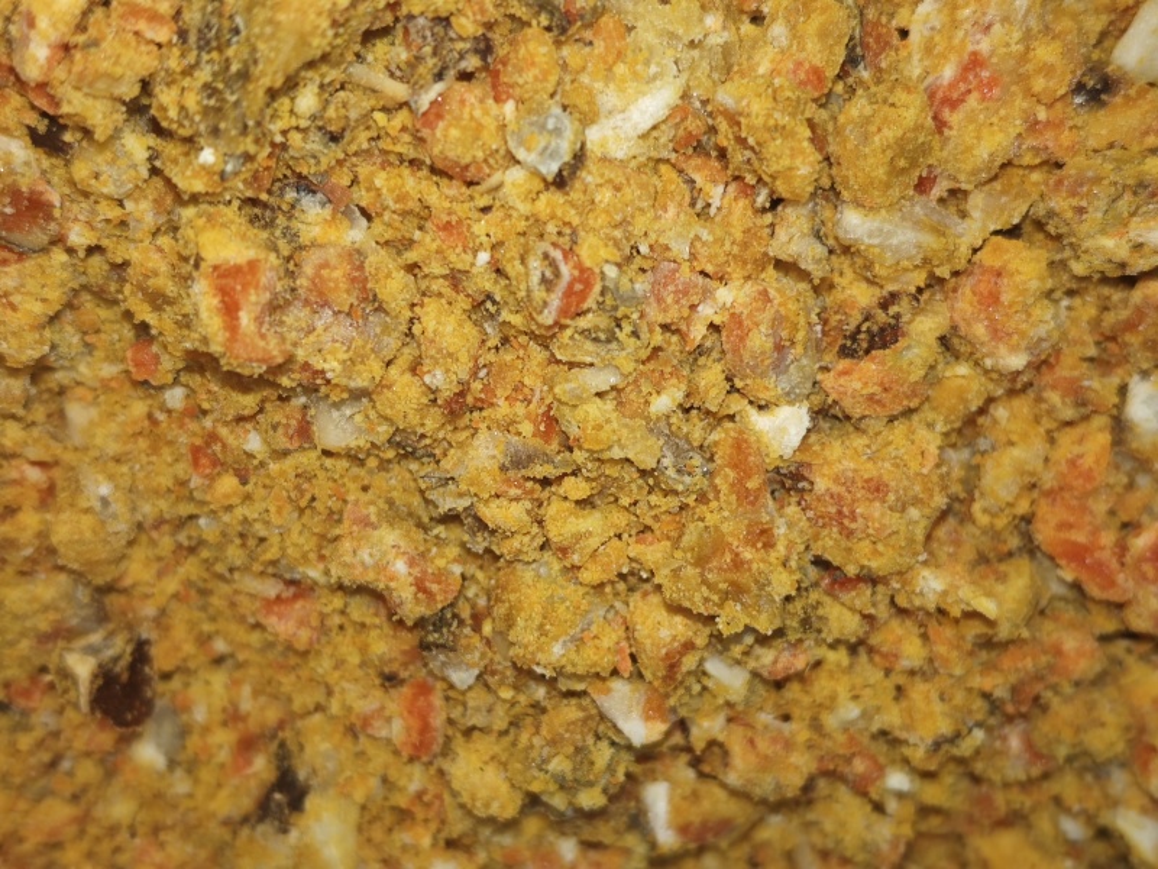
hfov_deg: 36.2
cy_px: 434
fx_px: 1773
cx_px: 579
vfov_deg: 27.5
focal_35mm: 53
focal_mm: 6.68
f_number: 1.42
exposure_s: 1/102
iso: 50
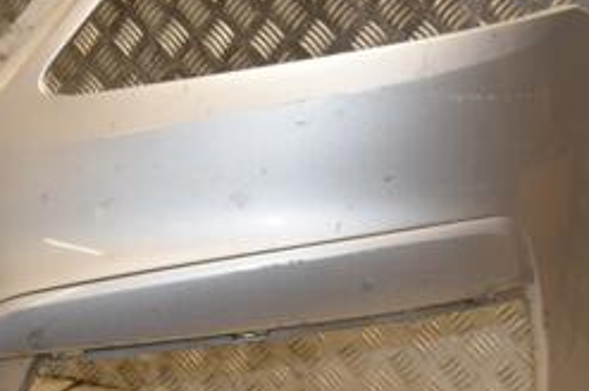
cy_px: 179
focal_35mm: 91
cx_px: 238
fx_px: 1490
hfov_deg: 22.3
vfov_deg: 14.9
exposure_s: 1/200
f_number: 7.1
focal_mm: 25
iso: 800
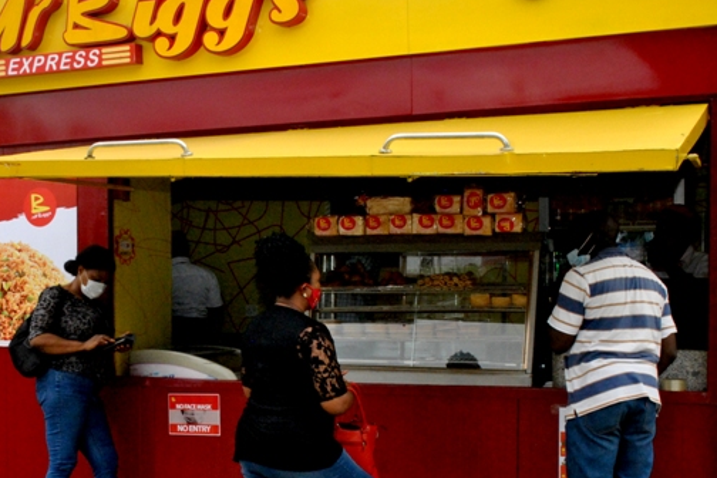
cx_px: 189
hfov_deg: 31.9
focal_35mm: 62
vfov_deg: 21.7
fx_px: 1235
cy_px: 357
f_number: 11
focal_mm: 26
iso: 800
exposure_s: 1/500
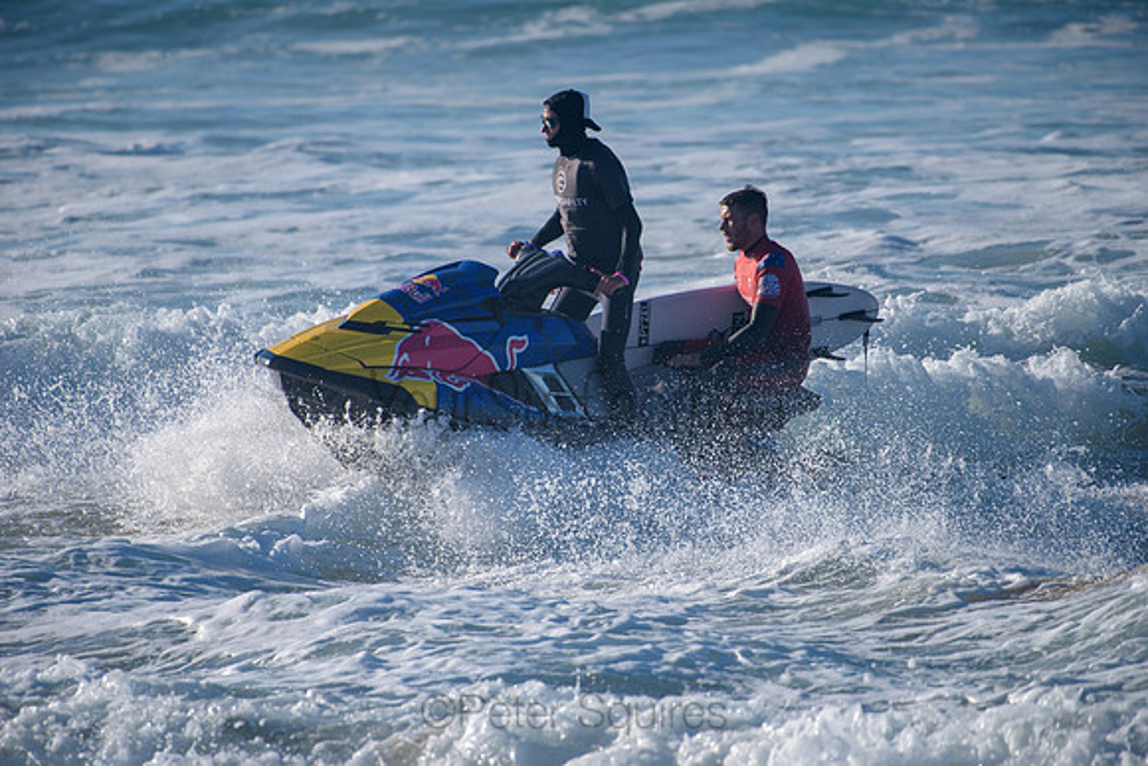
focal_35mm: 500
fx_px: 15947
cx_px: 574
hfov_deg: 4.1
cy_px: 383
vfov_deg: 2.8
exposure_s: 1/2000
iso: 200
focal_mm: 500
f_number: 5.6
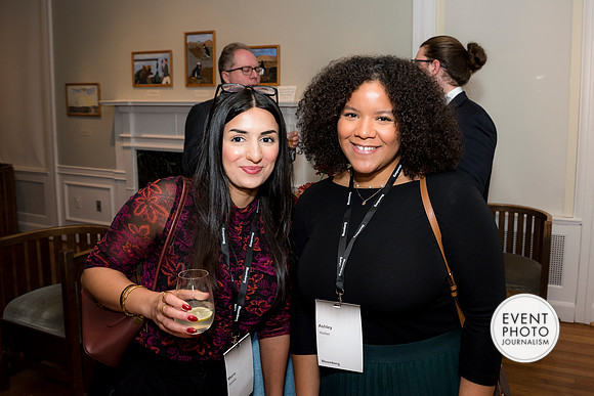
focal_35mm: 29
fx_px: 487
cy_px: 153
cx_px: 364
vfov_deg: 44.0
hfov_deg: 62.1
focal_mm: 24
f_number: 5
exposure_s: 1/125
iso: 800
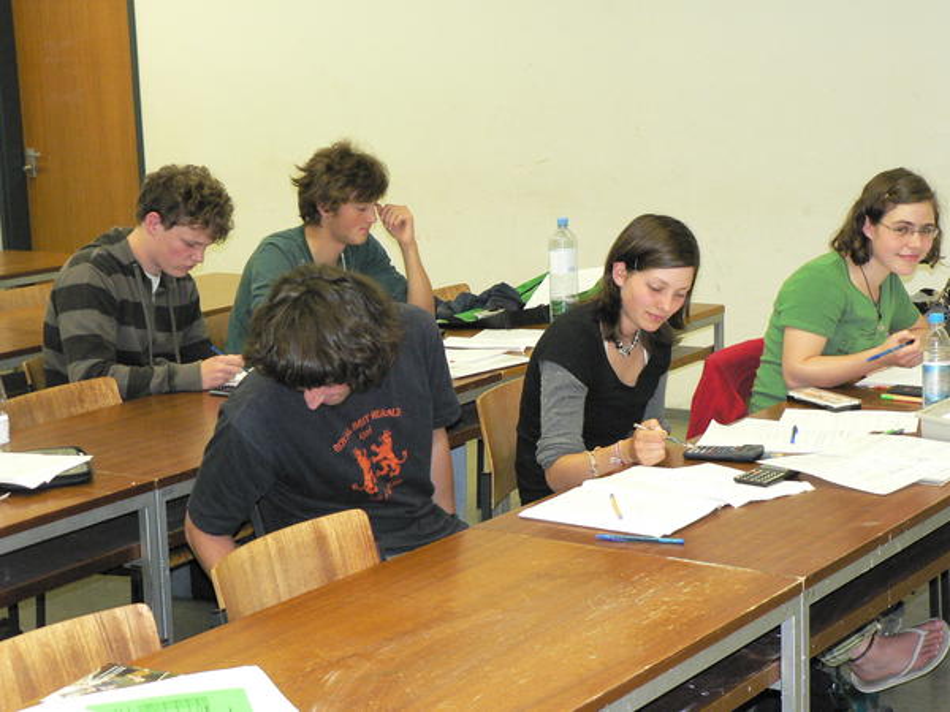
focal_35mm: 67
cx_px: 475
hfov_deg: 29.0
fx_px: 1839
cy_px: 356
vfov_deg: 21.9
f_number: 3.2
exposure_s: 1/60
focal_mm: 11.2
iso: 400
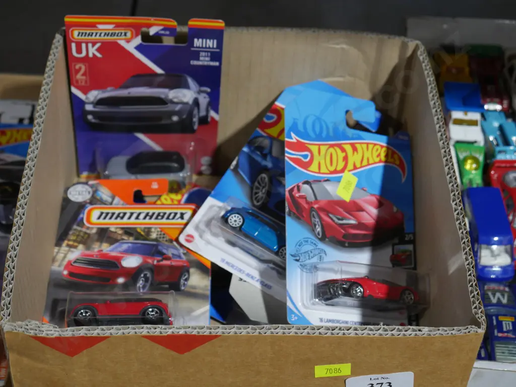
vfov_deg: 21.6
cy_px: 194
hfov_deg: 28.5
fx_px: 1014
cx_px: 258
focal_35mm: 68
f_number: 5.4
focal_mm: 34
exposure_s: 1/80
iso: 1000
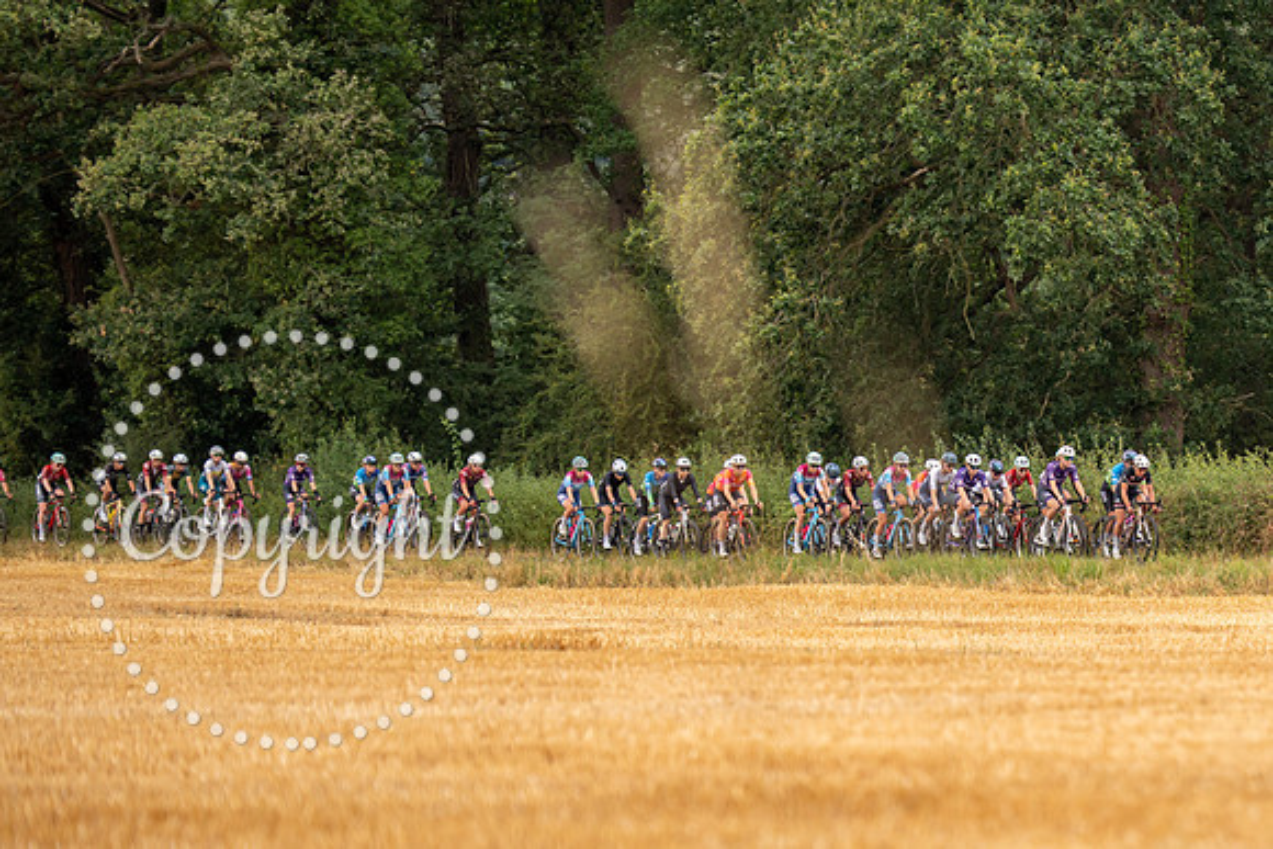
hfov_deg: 7.2
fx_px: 10072
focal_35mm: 285
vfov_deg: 4.8
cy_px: 646
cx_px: 1030
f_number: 2.8
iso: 400
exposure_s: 1/1000
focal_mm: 176
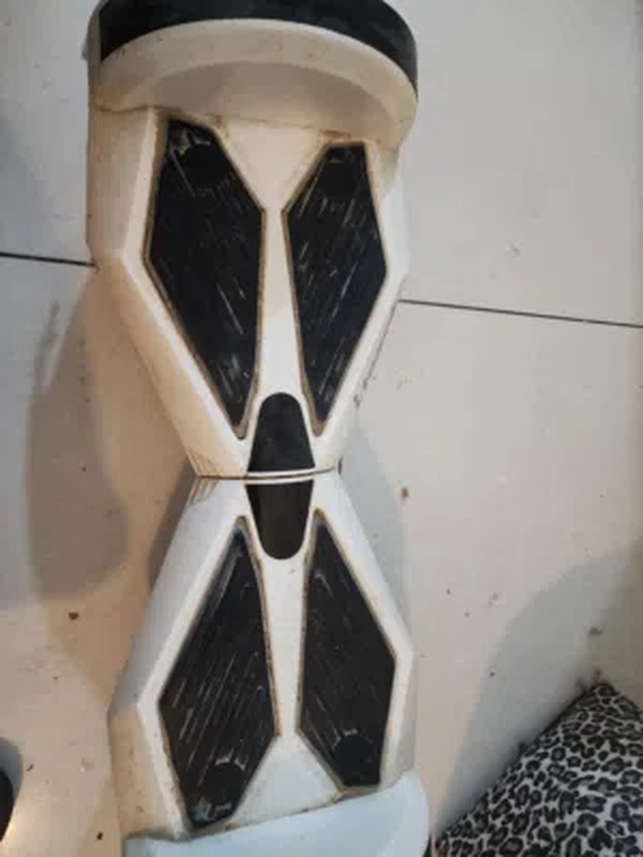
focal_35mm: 23
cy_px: 428
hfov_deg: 58.9
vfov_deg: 73.9
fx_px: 570
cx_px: 322
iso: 640
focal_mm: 6.4
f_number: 1.8
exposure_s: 1/33.3
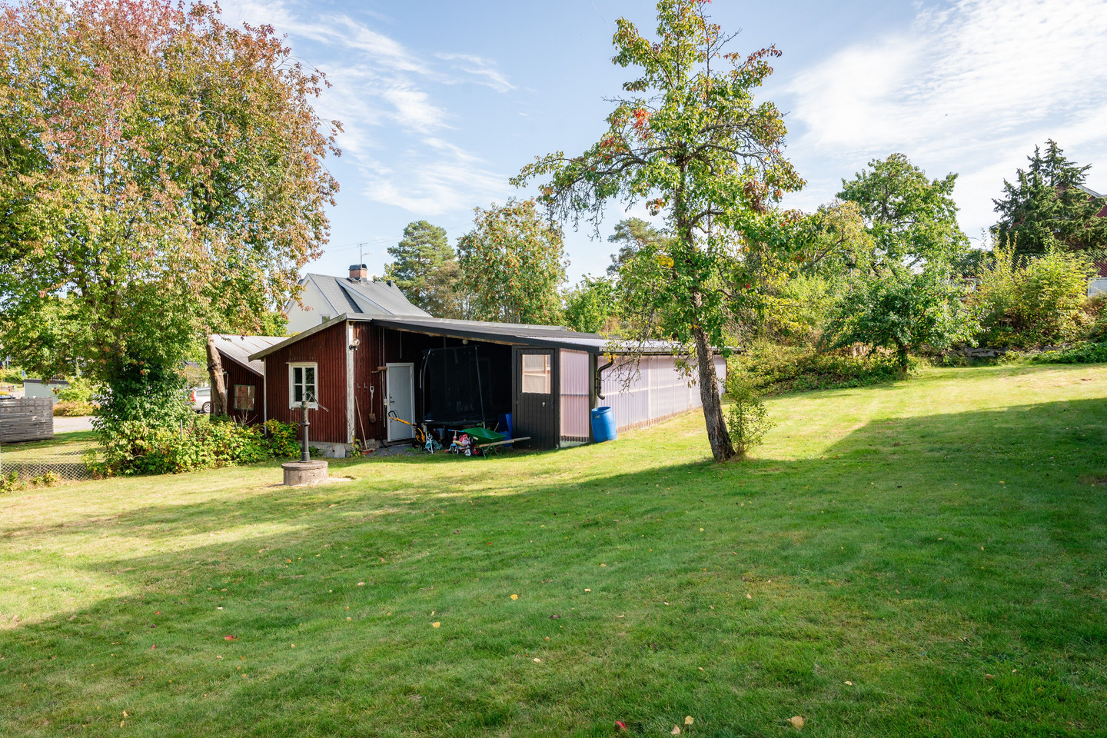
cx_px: 554
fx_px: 738
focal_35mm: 24
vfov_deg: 53.1
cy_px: 369
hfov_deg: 73.7
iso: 640
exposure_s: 1/500
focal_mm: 24
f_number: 8
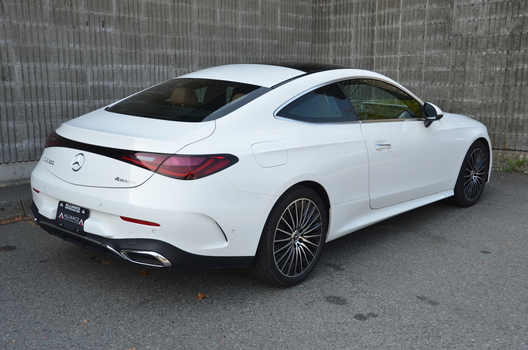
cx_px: 264
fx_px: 615
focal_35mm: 42
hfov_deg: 46.5
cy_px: 175
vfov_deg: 31.8
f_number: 7.1
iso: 200
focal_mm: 28
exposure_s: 1/200
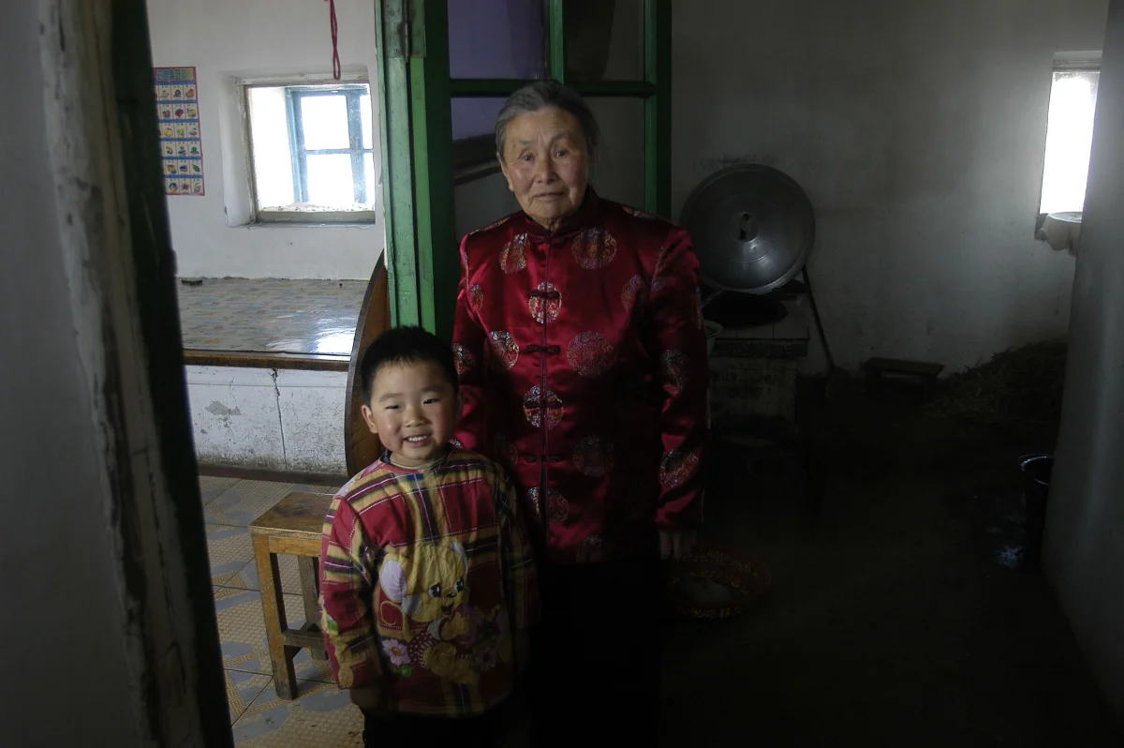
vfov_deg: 43.5
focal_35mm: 30
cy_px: 374
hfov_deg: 62.0
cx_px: 562
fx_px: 936
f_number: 2.8
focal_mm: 20
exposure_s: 1/60
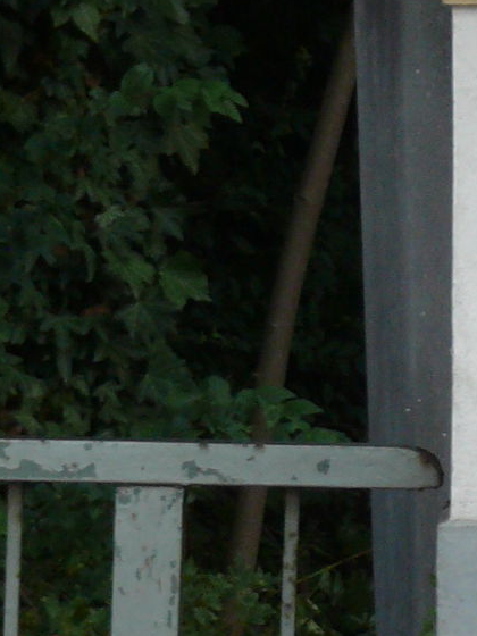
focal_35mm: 471
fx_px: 8654
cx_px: 794
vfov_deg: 4.2
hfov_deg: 3.1
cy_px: -313
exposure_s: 1/100
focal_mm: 21.8
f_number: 3.2
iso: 100
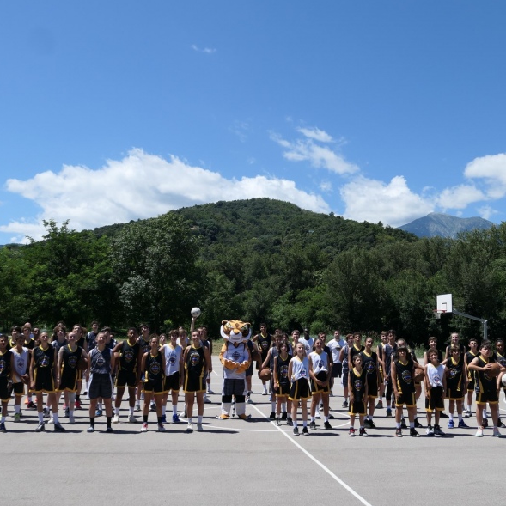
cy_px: 254
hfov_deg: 46.0
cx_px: 231
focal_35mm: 36
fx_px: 595
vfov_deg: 46.0
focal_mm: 10.2
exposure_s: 1/1600
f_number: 3.5
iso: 125
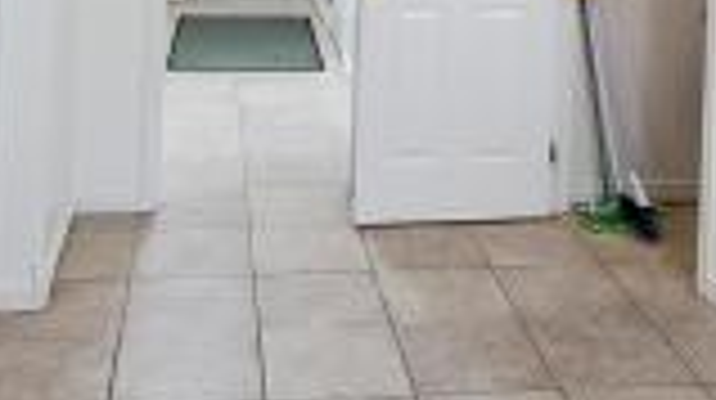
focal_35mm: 57
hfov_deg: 36.6
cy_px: -234
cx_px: 383
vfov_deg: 18.2
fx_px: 1081
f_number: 2.2
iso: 320
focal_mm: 1.8
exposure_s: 1/60
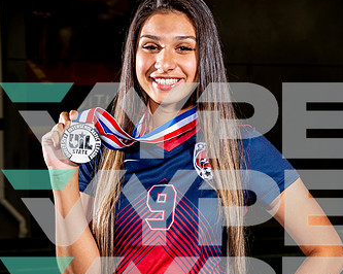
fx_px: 1004
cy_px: 208
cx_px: 134
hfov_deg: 19.4
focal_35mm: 99
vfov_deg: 15.5
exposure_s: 1/125
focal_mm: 52
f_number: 5.6
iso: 100
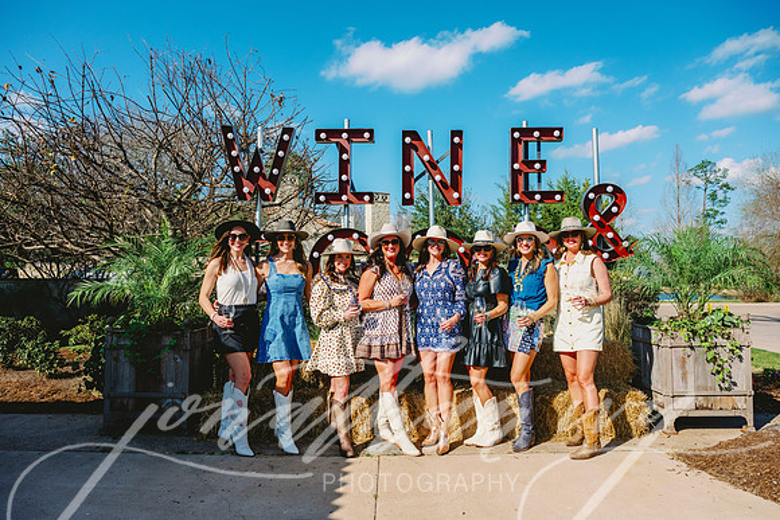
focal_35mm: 27
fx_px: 585
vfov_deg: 48.0
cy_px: 260
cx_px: 390
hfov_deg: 67.4
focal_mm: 27
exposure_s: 1/2500
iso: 800
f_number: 7.1
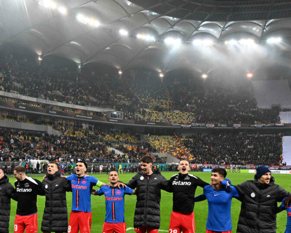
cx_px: 102
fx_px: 405
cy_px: 188
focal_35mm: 47
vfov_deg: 31.2
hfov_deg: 39.2
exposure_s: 1/800
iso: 4000
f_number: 5.6
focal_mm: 24
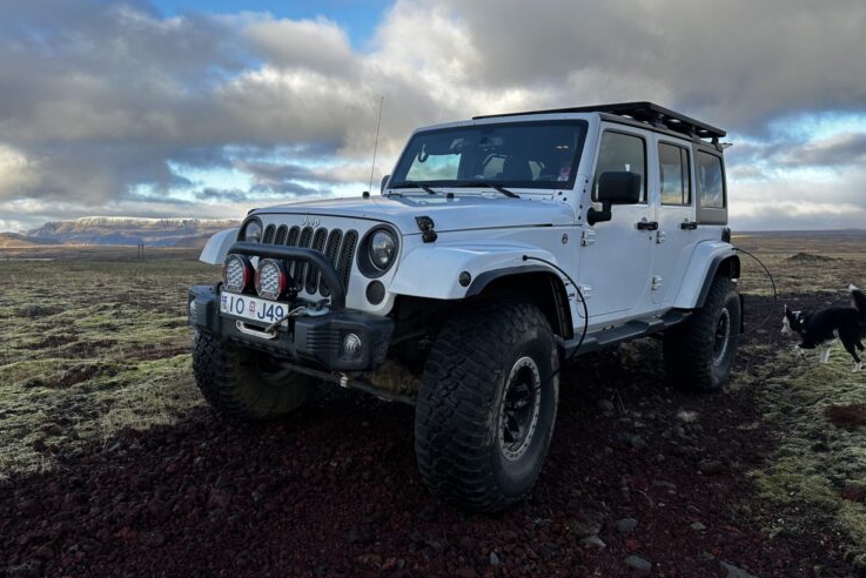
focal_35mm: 26
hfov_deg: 69.4
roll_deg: +0.3
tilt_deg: -4.1
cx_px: 419
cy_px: 287
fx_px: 626
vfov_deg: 49.6
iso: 80
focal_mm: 6.86
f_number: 1.78
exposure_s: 1/1009
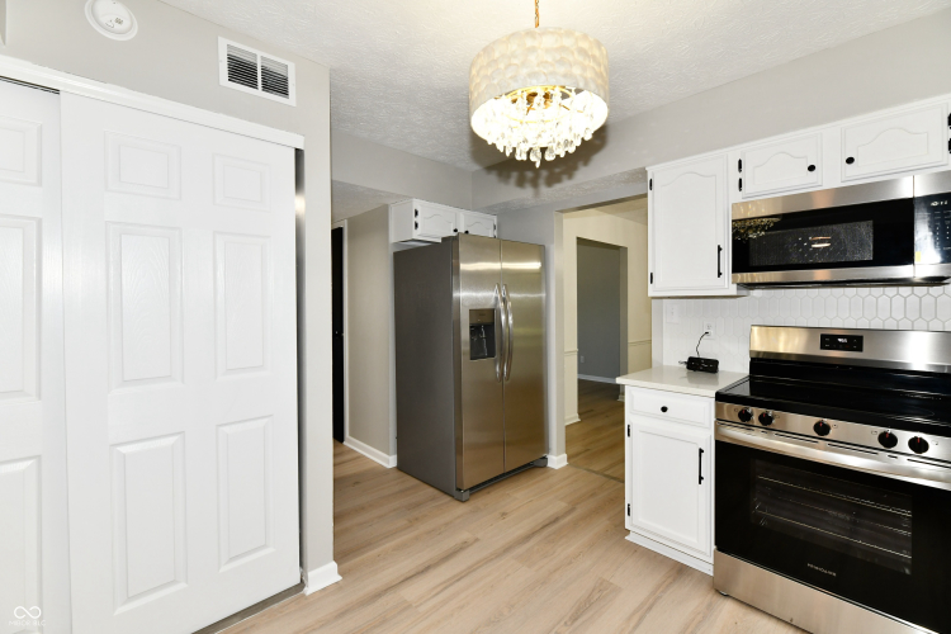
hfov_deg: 100.4
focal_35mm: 15
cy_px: 317
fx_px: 396
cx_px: 476
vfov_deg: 77.3
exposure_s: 1/60
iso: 640
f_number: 6.3
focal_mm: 15
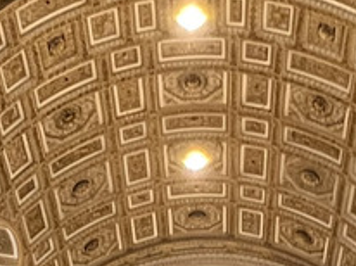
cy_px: 644
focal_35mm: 101
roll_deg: +1.4
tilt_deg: +14.2
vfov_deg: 11.8
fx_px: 1038
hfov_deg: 19.5
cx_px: 185
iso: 500
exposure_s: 1/50
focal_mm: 1.57
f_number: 1.8
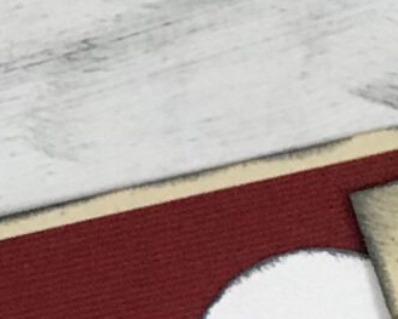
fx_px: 5099
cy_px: 826
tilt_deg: -49.5
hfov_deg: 4.4
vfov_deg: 3.5
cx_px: 840
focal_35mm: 433
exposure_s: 1/60
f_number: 2.8
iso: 50
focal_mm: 6.6
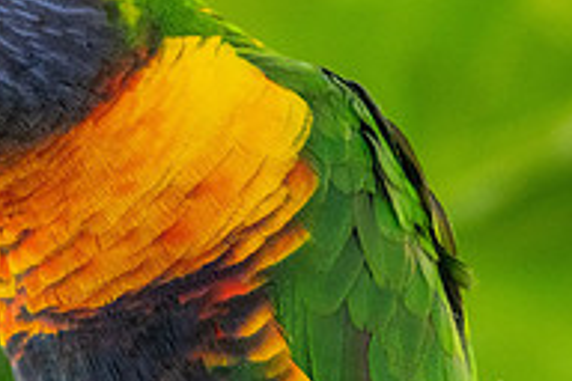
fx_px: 28757
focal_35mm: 1810
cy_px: 145
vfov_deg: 0.8
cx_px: -18
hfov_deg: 1.1
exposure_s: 1/640
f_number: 5.6
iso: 1400
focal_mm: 400
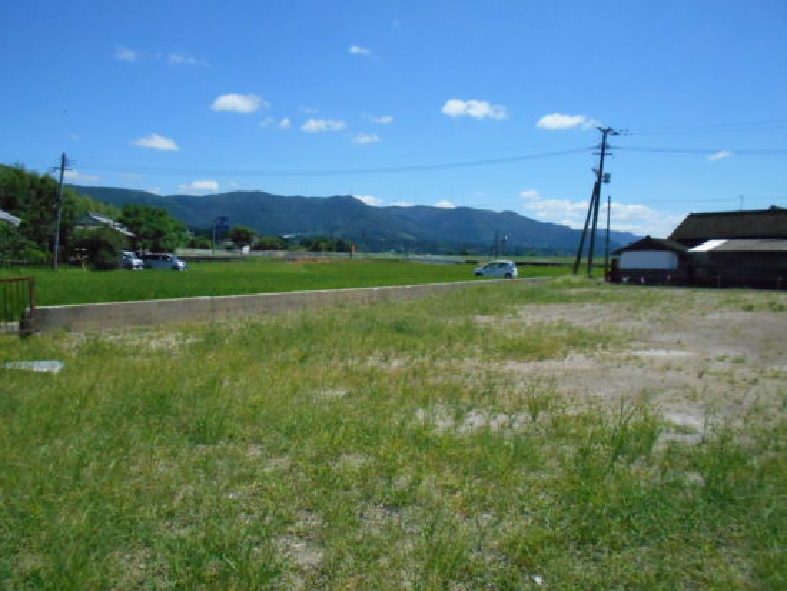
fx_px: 591
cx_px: 394
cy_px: 296
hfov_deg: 67.3
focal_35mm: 26
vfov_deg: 53.1
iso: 800
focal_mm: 4.6
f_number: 8
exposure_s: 1/2000
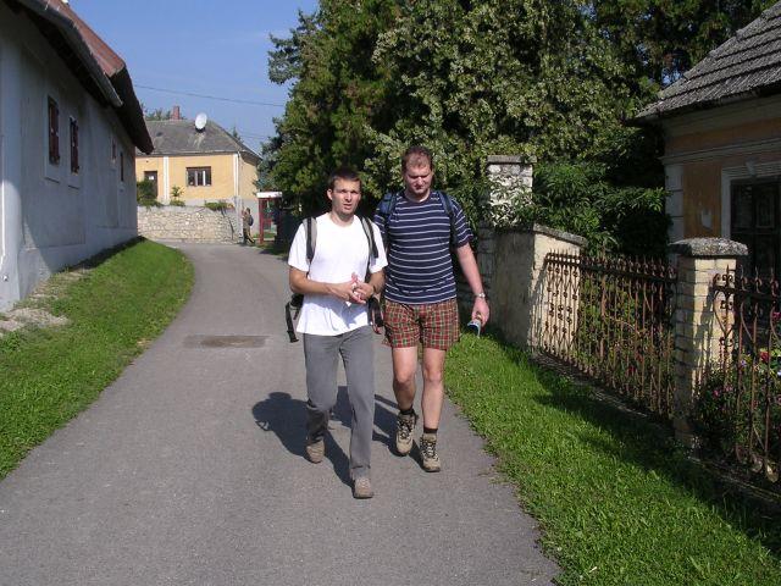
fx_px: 857
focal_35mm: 38
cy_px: 293
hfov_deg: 49.0
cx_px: 390
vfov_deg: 37.7
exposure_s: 1/372
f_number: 5.6
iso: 100
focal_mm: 5.8
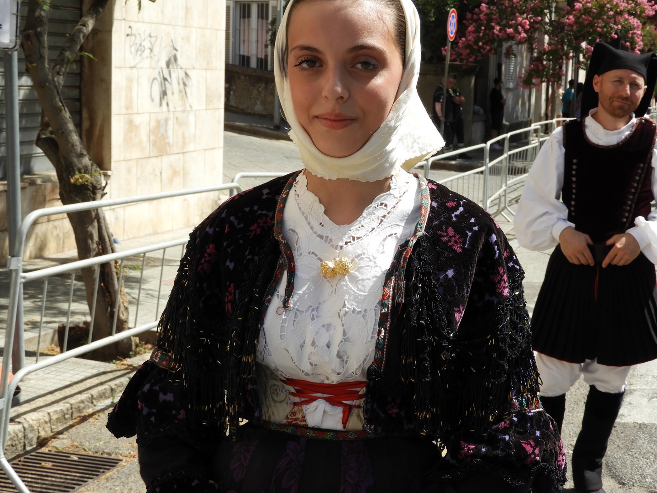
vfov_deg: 23.6
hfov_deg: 31.2
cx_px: 304
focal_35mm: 62
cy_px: 209
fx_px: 1177
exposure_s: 1/640
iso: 100
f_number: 4
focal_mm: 9
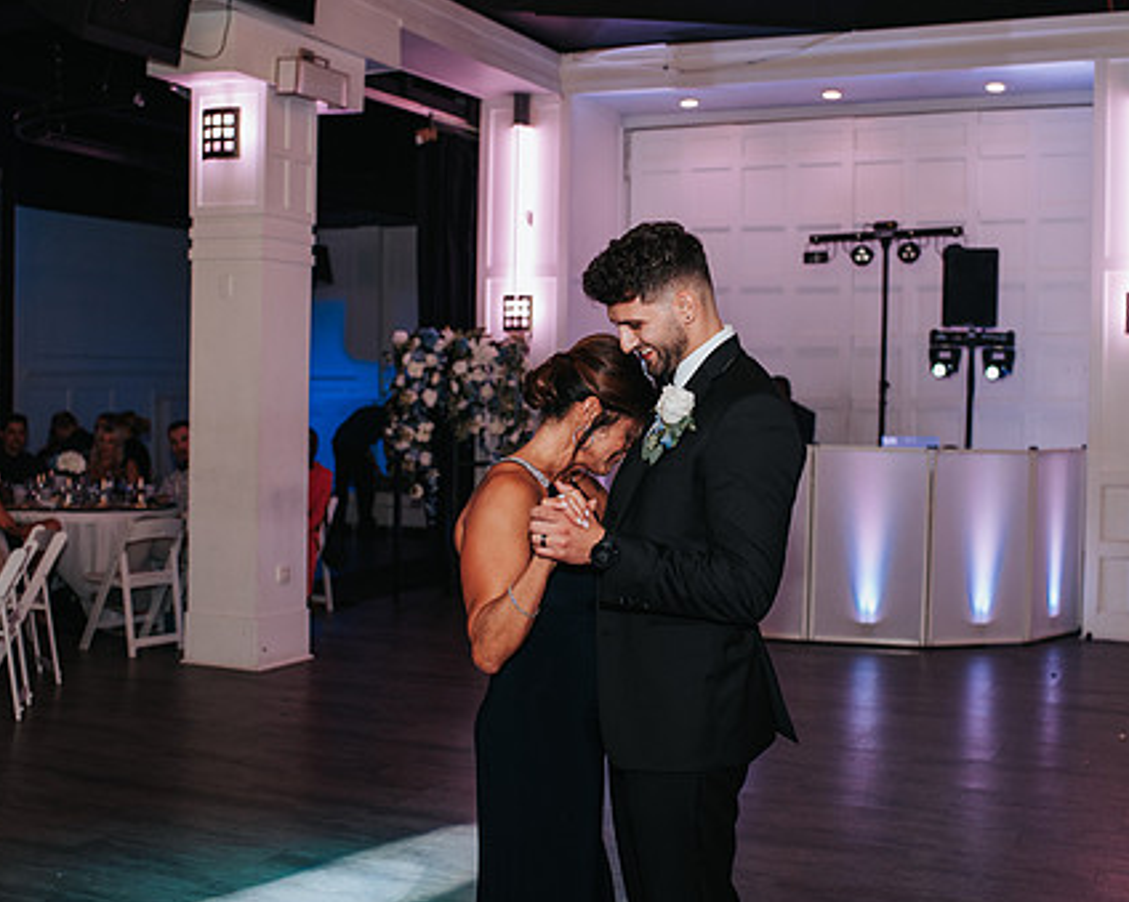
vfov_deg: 32.7
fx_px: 1537
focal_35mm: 46
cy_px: 436
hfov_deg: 40.3
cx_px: 608
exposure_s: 1/200
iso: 1000
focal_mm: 35
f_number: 2.8
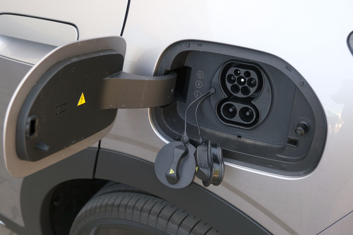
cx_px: 176
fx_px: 461
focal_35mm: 47
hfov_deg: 41.9
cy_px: 118
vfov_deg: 28.6
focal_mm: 31.5
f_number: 4
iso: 320
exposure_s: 1/140
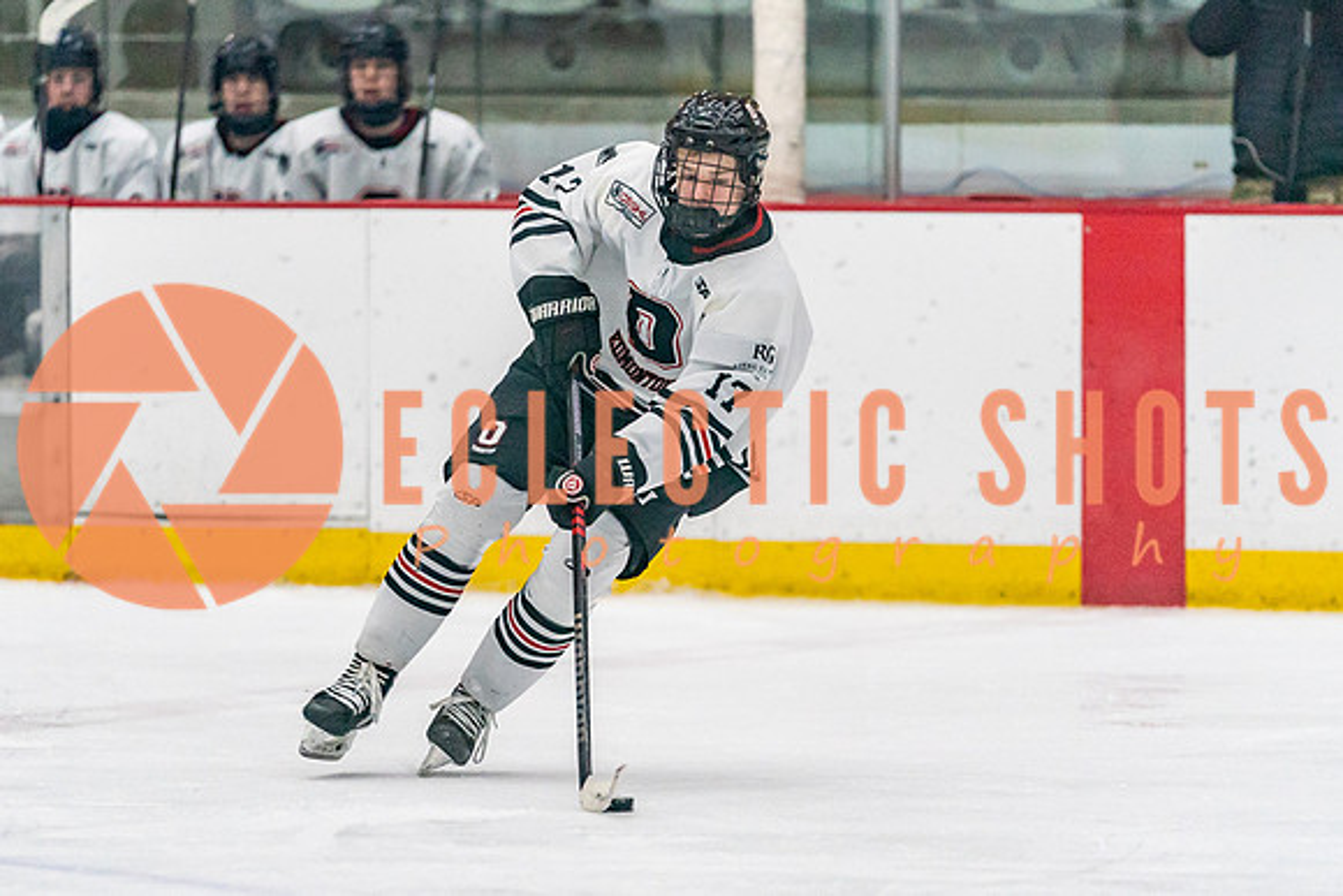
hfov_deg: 6.4
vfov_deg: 4.3
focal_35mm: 323
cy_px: 603
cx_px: 593
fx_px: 12054
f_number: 2.8
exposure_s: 1/1250
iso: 3200
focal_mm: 200
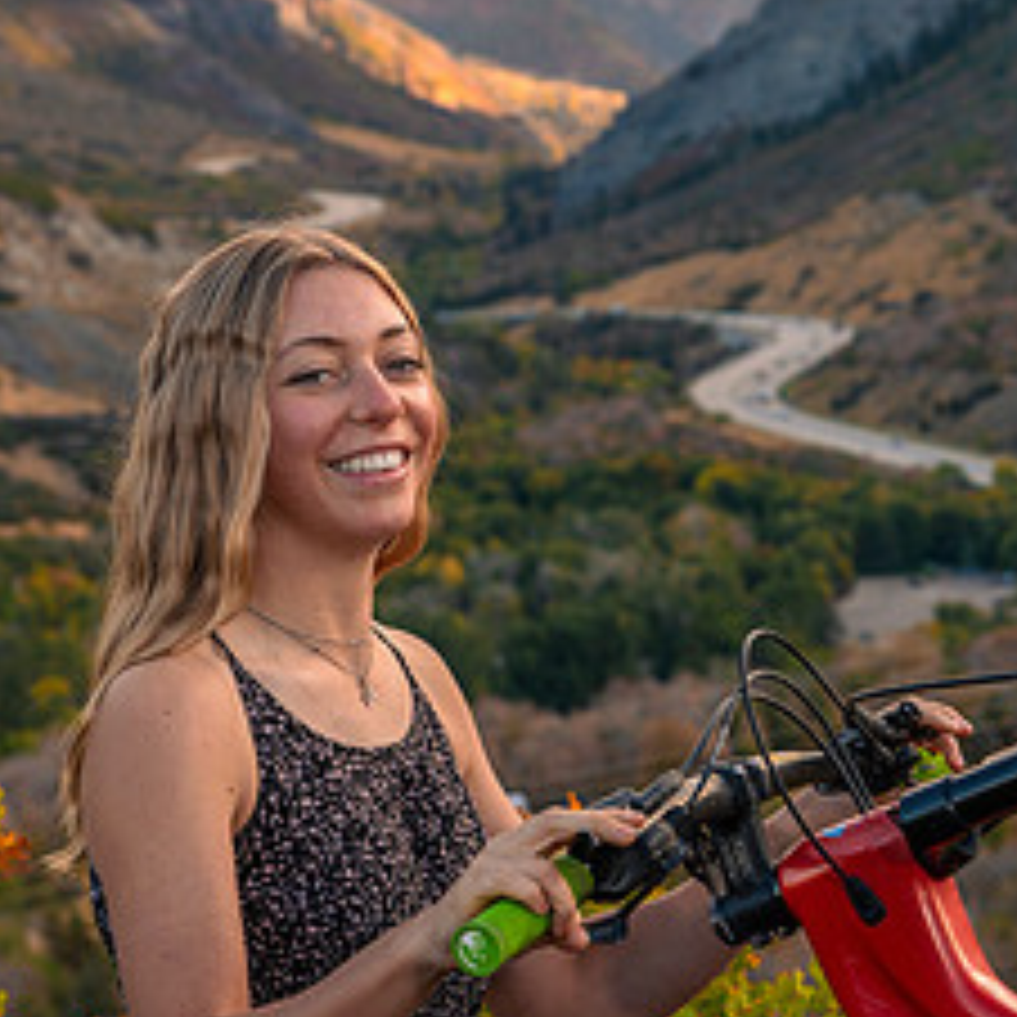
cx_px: 724
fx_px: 5950
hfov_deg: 9.8
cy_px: 608
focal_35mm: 179
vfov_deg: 9.8
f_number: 8
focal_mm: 82
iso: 200
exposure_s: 1/200
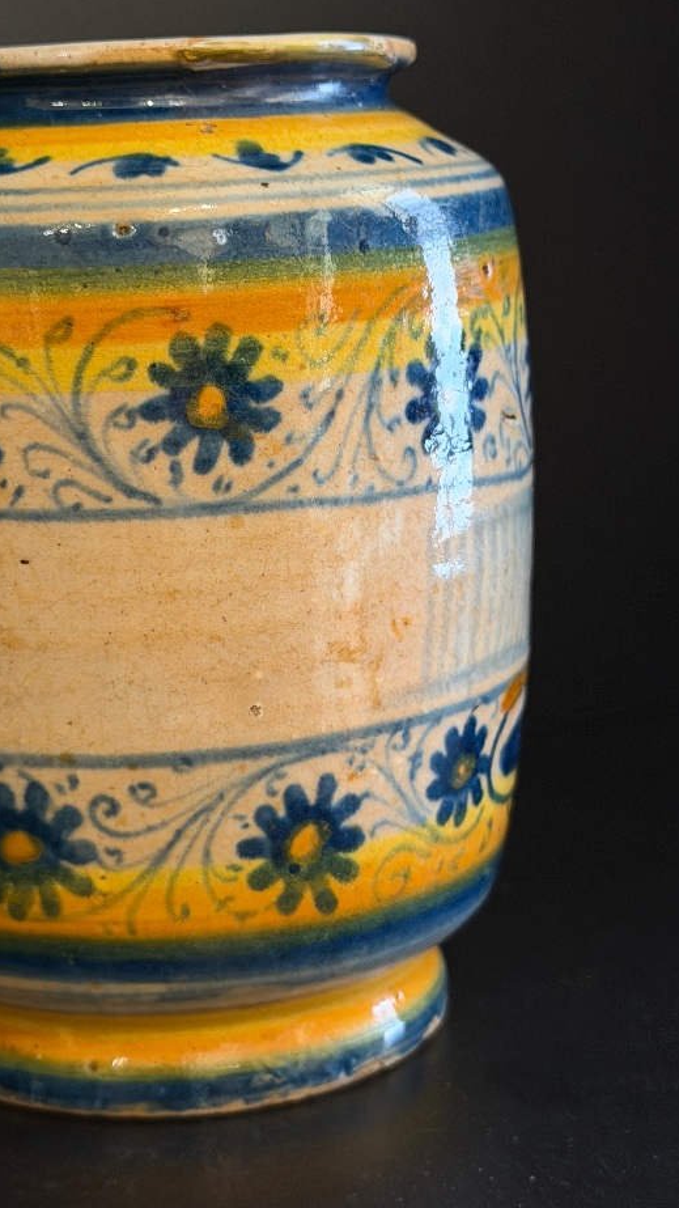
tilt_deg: -10.2
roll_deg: +1.5
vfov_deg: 31.0
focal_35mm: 68
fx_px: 2177
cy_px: 590
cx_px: 230
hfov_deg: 17.7
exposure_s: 1/60
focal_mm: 6.76
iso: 200
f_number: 1.78
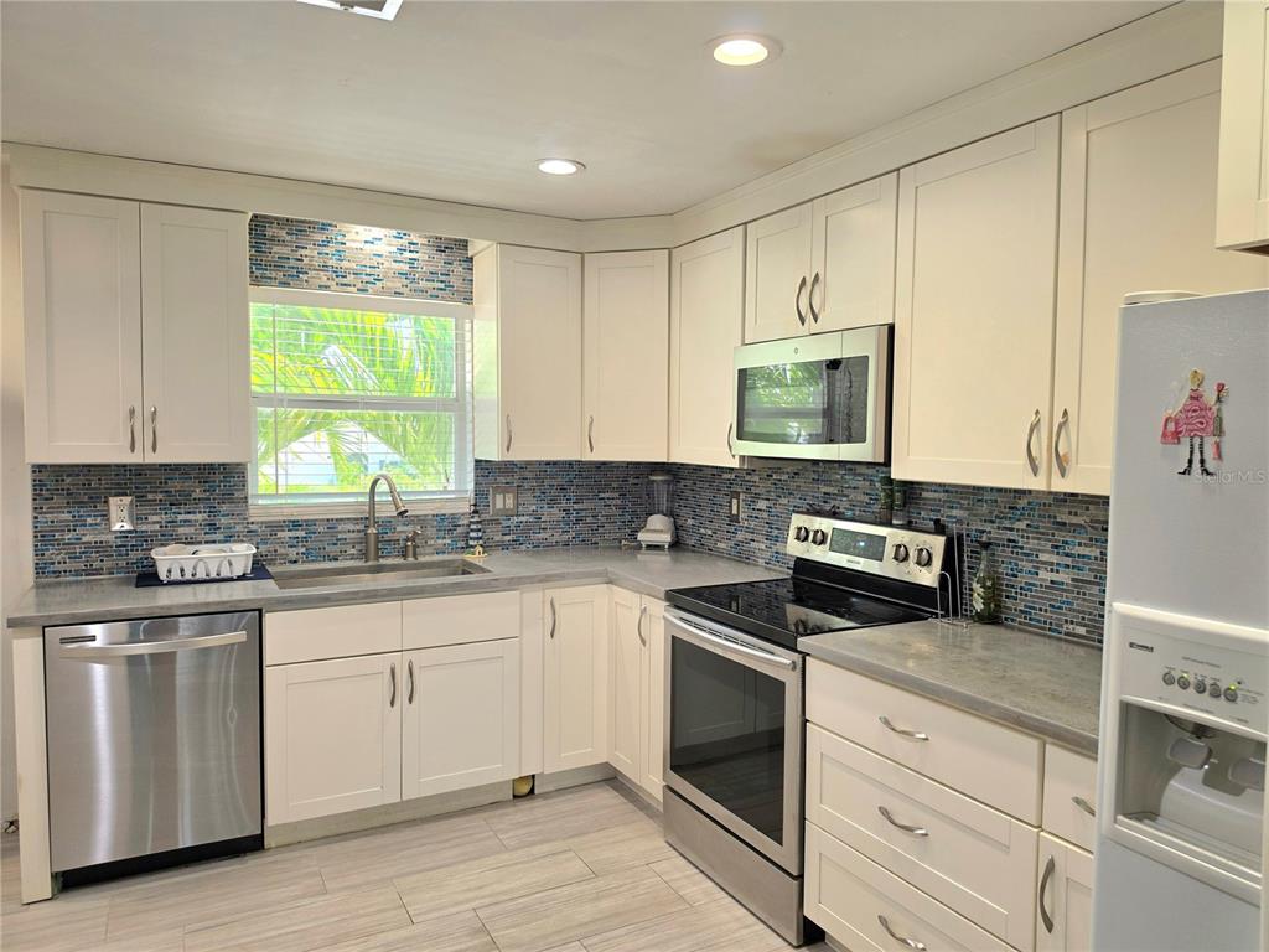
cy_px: 476
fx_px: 843
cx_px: 634
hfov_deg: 73.9
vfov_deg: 58.9
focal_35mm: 23
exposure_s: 1/120
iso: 80
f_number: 1.4
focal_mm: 6.5
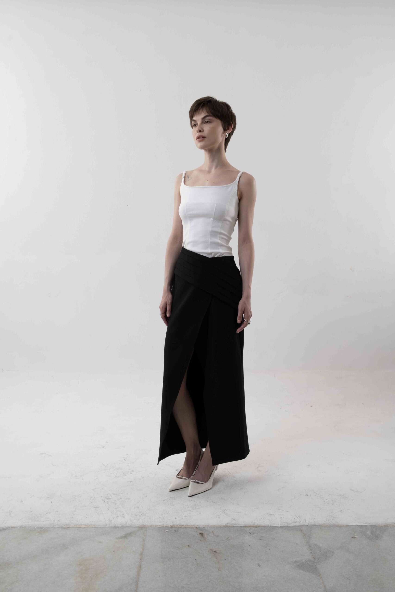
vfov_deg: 54.4
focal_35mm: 35
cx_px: 198
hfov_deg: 37.9
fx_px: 576
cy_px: 296
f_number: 13
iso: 80
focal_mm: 23
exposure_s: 1/125
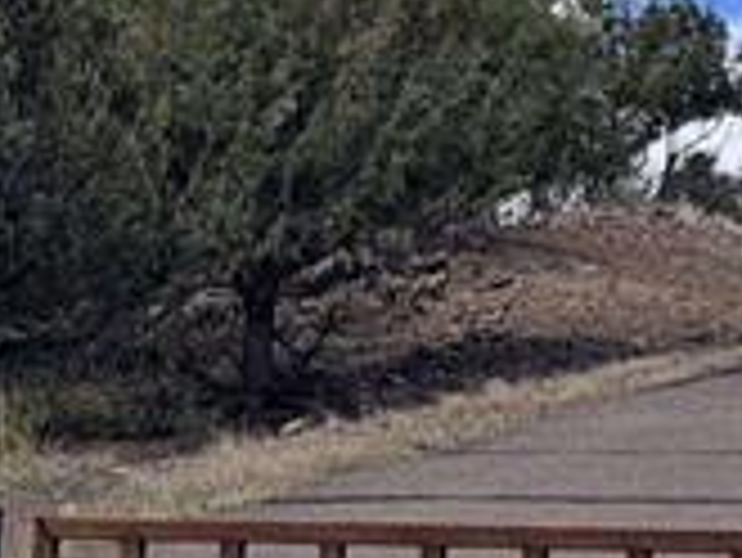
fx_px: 6371
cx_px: 315
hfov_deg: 6.7
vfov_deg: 4.9
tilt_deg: +13.3
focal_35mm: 297
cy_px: -594
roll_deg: -2.8
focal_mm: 6.76
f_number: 1.78
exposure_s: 1/5587
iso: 64
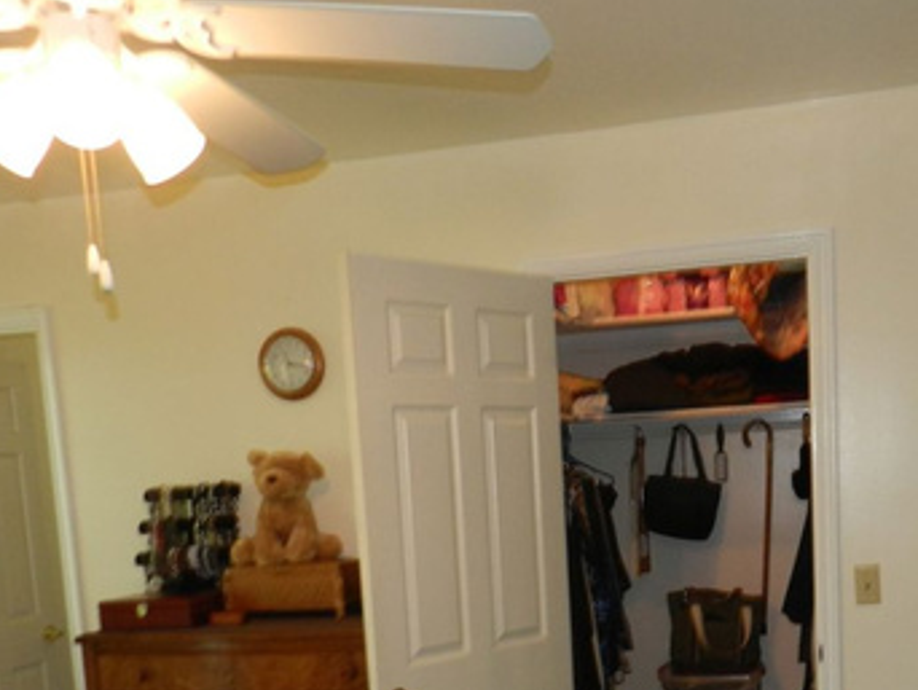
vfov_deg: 32.0
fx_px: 1141
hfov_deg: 43.7
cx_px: 534
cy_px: 623
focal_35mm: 43
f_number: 3.4
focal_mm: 4
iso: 200
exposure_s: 1/30
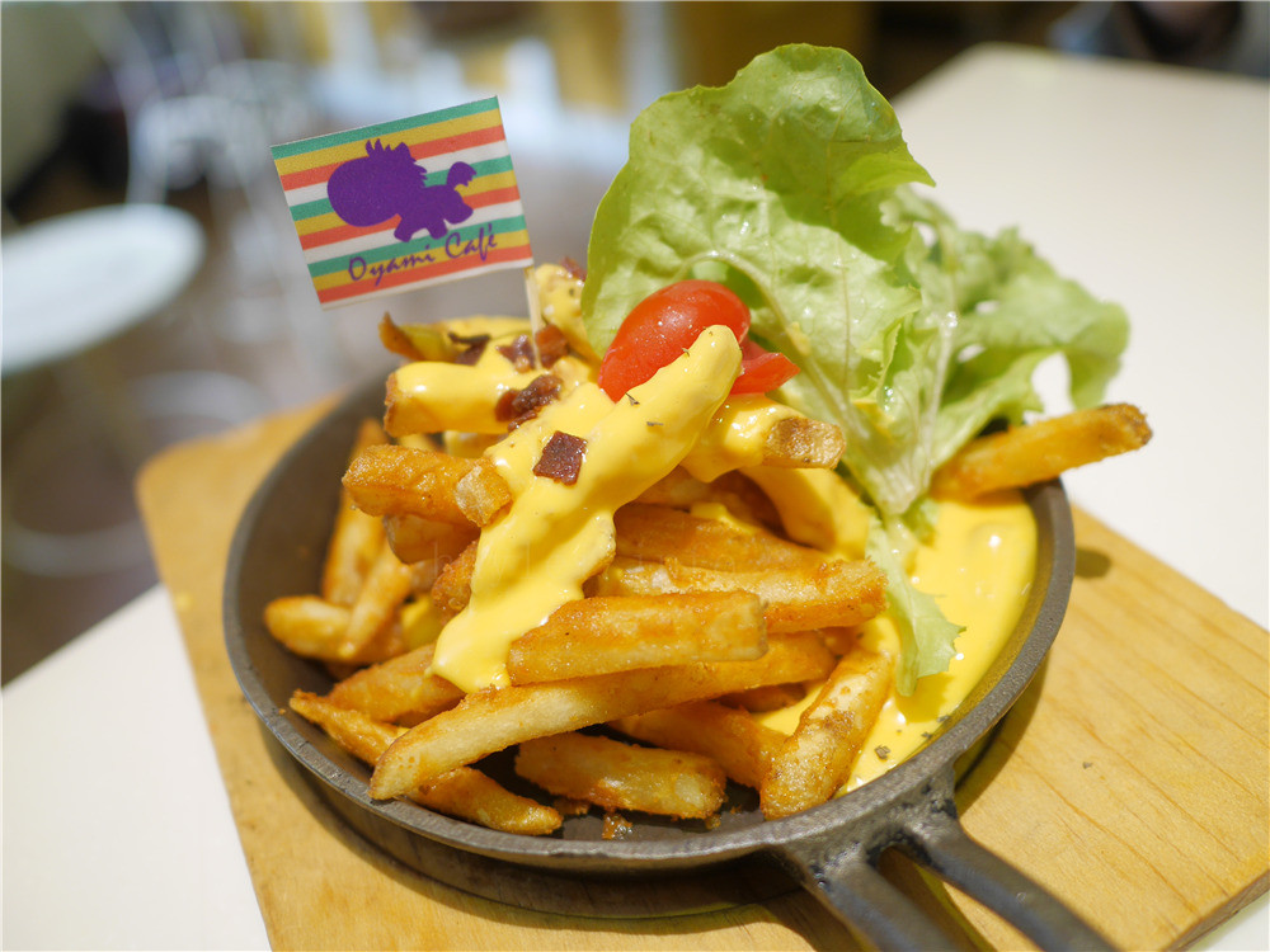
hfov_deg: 60.0
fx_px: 1101
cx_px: 635
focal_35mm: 30
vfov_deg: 46.8
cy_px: 476
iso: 320
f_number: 1.7
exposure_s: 1/60
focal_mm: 15
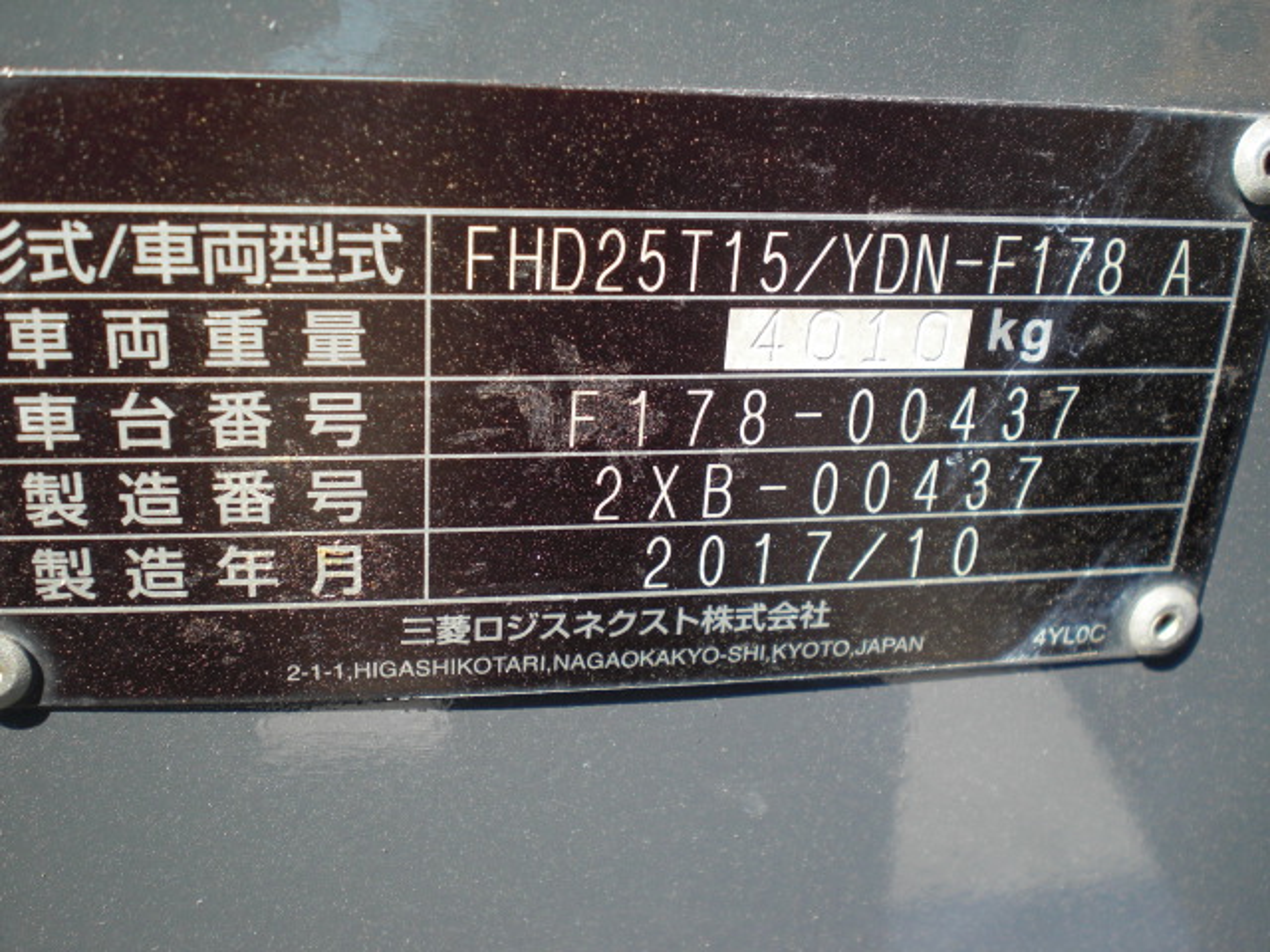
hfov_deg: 49.0
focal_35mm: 38
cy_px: 476
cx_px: 635
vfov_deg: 37.7
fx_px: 1394
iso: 64
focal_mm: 6.3
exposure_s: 1/200
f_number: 3.1
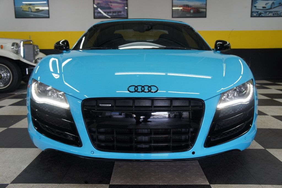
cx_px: 141
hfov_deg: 57.3
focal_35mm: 33
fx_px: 258
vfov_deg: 39.9
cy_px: 94
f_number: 4.5
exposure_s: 1/50
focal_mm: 22
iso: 200
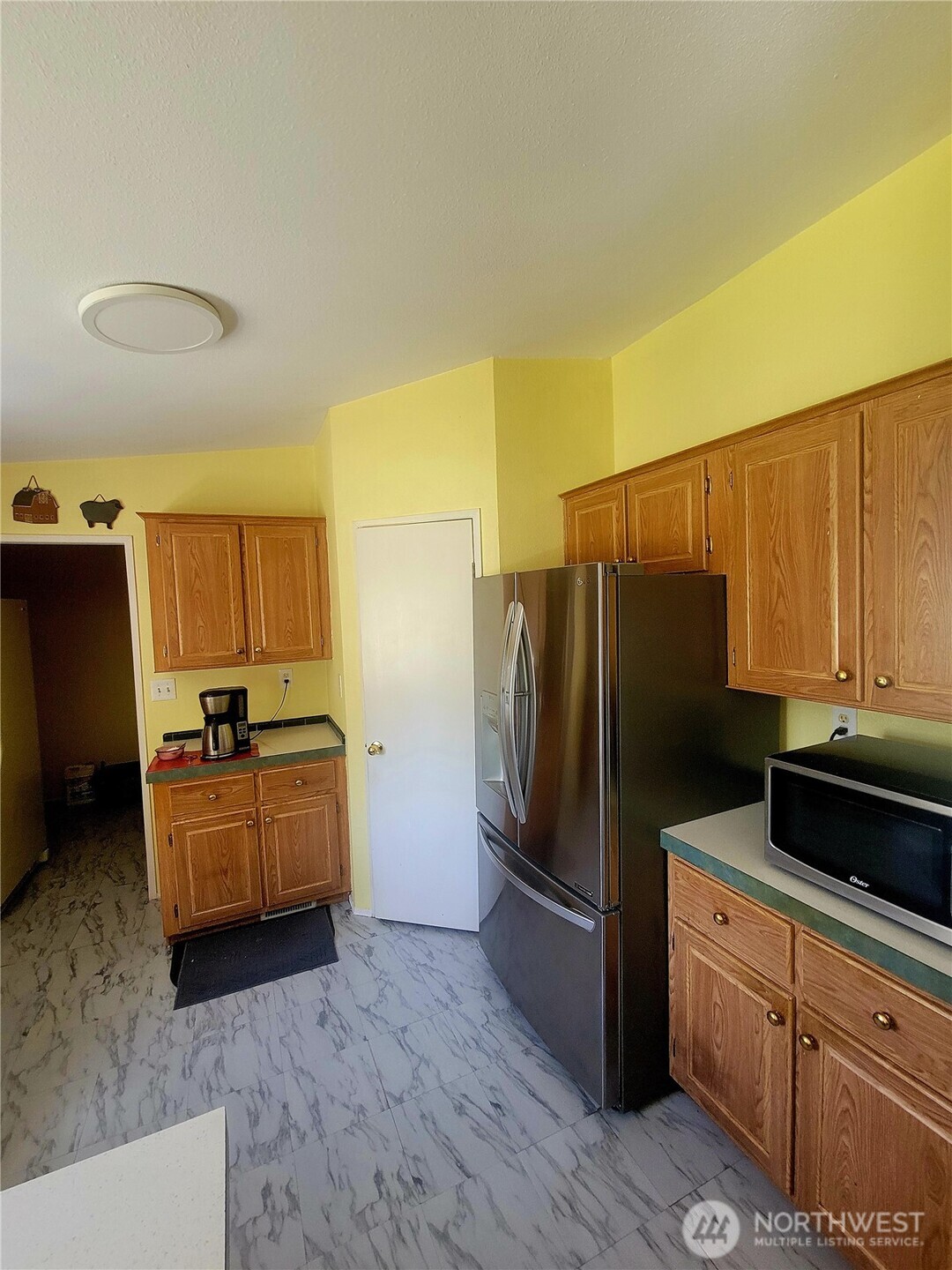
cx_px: 476
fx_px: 477
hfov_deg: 89.9
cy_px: 635
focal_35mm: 13
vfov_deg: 106.2
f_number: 2.2
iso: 320
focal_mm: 2.2
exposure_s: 1/60.2
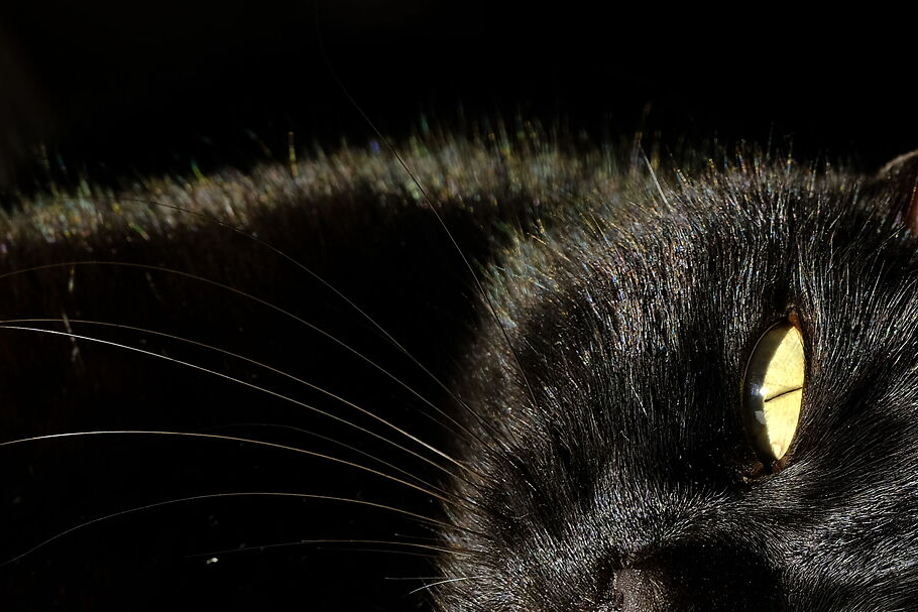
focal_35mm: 87
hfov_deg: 23.0
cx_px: 769
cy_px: 482
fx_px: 2219
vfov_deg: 15.6
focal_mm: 22.1
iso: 160
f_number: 7.1
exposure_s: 1/200
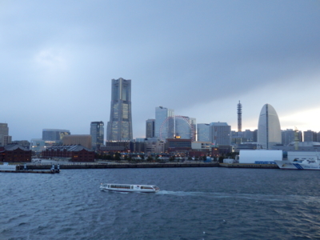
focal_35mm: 40
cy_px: 120
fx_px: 370
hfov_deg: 46.8
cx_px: 160
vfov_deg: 36.0
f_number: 3.7
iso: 500
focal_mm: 7.3
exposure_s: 1/80
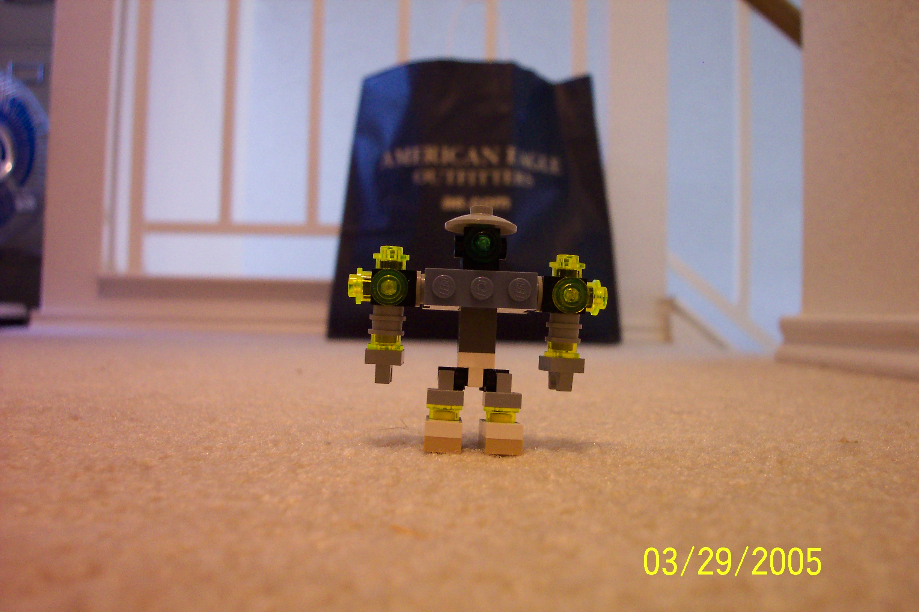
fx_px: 893
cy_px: 306
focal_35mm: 35
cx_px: 460
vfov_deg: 37.9
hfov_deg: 54.4
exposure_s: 1/15
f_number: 2.8
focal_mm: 7.5
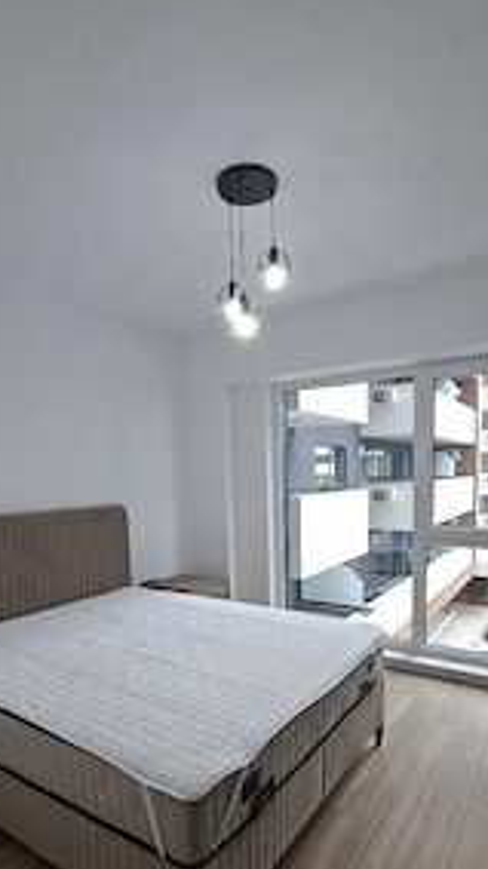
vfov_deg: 85.5
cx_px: 264
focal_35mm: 20
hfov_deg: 55.8
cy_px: 525
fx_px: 460
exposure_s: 1/60.2
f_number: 2.2
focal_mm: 1.74
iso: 50
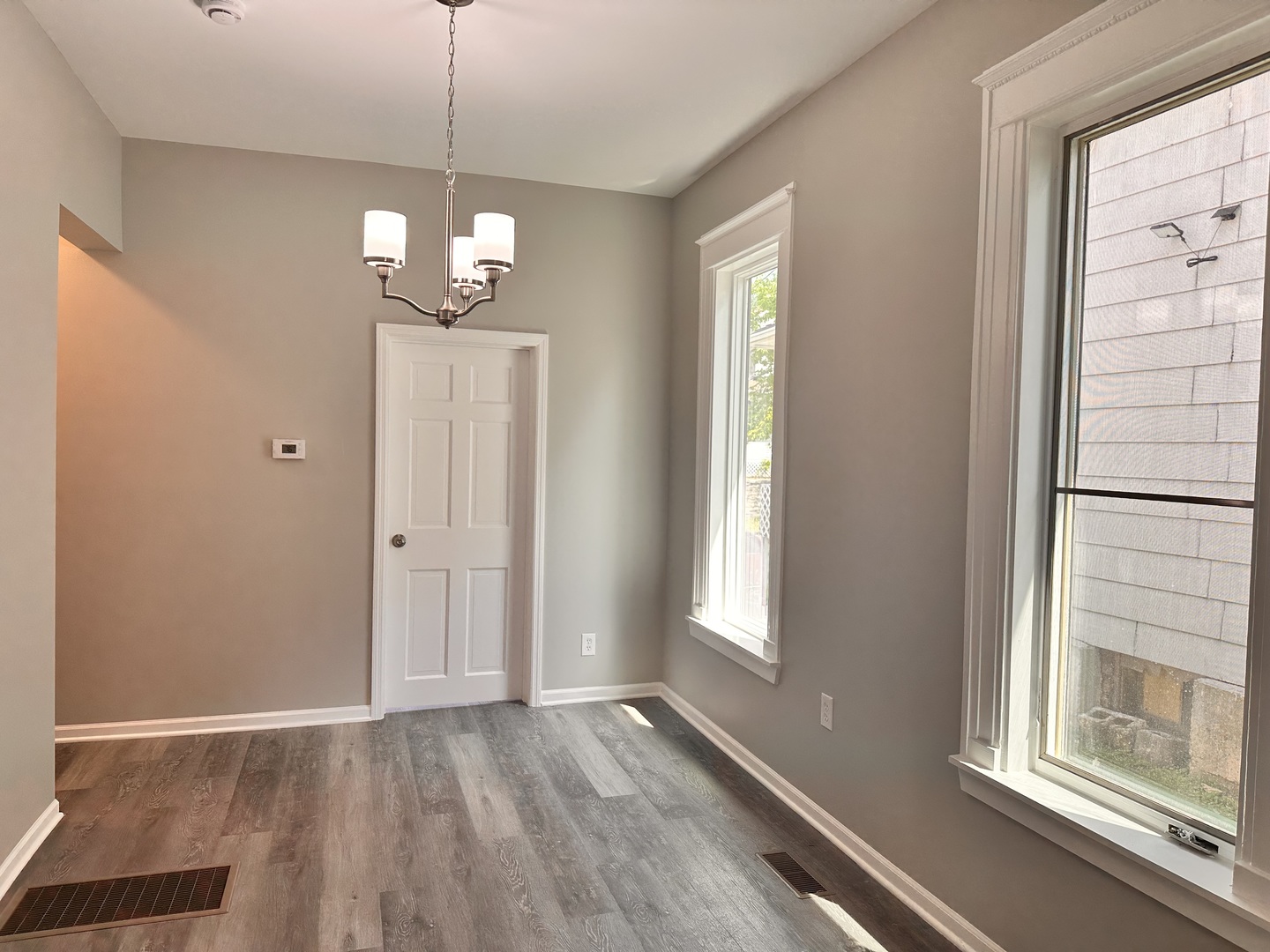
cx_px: 635
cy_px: 476
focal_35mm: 24
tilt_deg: -1.3
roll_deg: -1.6
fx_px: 881
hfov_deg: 71.6
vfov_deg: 56.8
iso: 80
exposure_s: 1/205
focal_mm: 6.86
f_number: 1.78
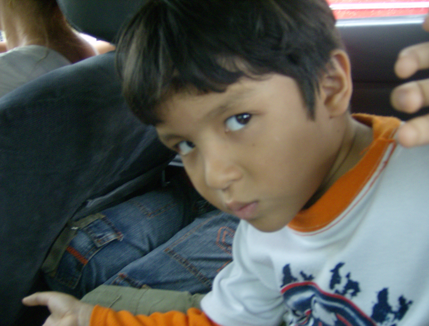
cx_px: 214
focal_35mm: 36
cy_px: 163
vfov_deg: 40.0
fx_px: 448
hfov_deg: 51.1
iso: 152
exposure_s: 1/64
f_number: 2.8
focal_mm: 6
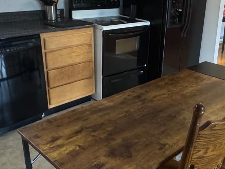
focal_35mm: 42
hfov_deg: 44.4
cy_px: 74
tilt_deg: -18.9
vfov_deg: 34.3
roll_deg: -1.6
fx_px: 273
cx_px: 142
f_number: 2.2
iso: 1000
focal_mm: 2.22
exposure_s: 1/60
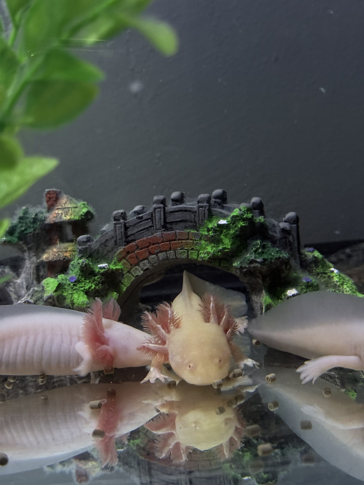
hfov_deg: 30.3
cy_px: 242
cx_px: 182
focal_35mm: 48
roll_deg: +5.0
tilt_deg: -8.2
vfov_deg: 39.7
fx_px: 673
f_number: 1.78
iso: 250
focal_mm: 6.76
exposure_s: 1/40
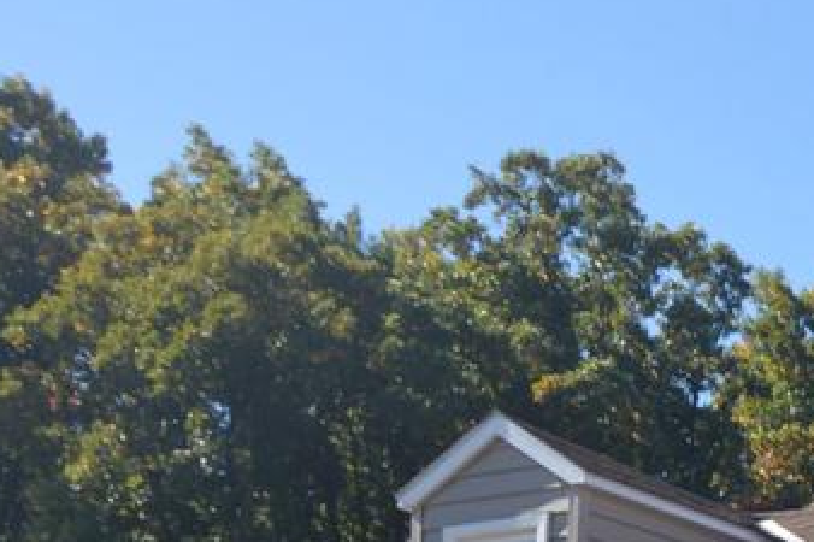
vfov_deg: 11.2
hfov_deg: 15.4
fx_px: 2599
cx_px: 1464
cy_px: 905
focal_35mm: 115
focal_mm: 18
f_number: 7.1
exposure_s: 1/200
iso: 100
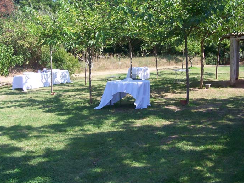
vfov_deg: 34.3
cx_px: 122
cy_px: 84
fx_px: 296
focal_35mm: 42
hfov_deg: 44.8
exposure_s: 1/800
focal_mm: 5.85
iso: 200
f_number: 4
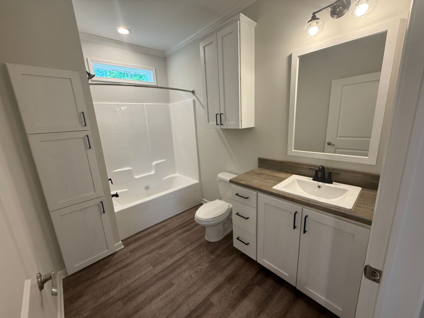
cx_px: 212
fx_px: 171
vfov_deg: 85.7
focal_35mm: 14
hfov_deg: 102.1
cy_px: 159
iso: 250
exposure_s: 1/120
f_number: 2.2
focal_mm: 2.22
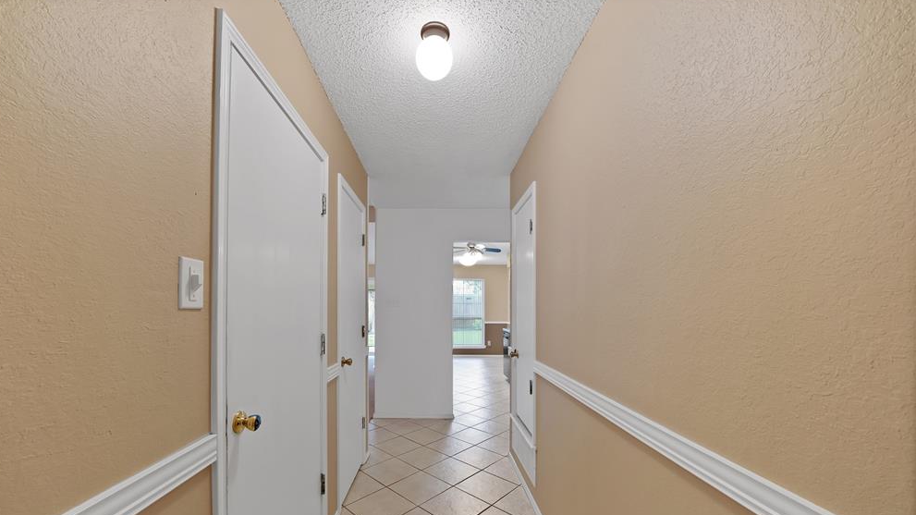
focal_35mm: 13
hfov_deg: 110.8
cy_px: 304
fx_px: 316
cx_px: 445
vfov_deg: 77.7
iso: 640
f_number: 9
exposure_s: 1.3
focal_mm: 12
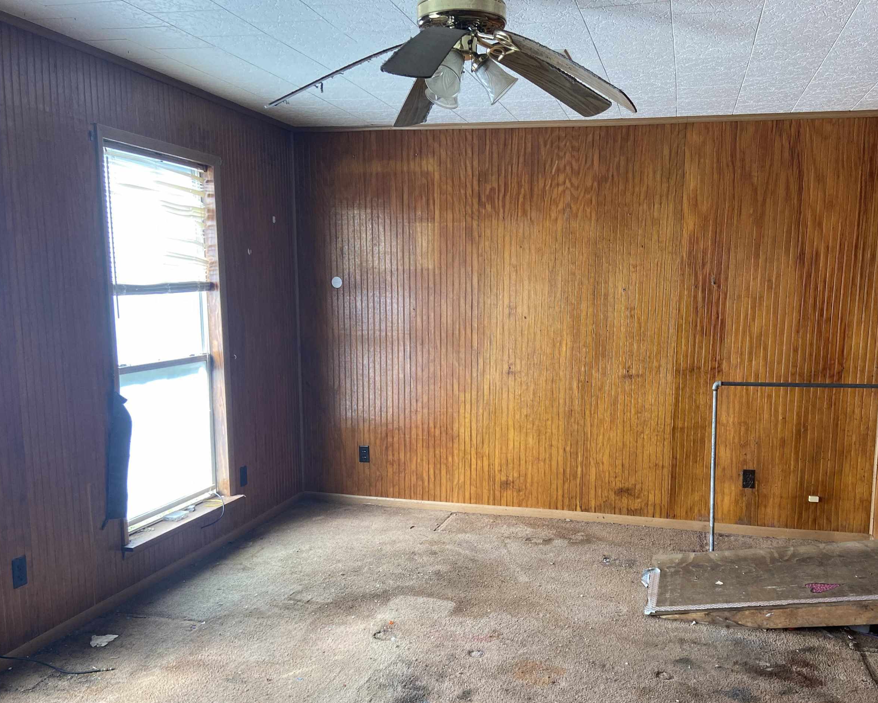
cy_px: 416
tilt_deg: -9.0
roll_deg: -0.7
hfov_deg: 54.1
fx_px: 858
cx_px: 489
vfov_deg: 44.4
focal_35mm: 33
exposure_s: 1/121
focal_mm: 4.25
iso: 80
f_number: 1.8
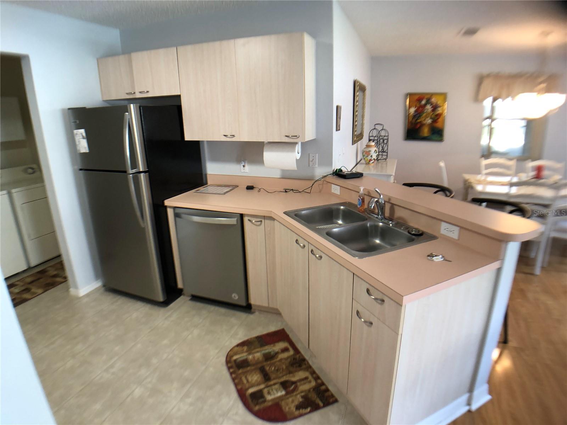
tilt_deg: -15.7
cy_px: 212
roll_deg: +1.1
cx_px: 284
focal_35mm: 28
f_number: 1.8
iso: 40
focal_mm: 4
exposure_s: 1/20
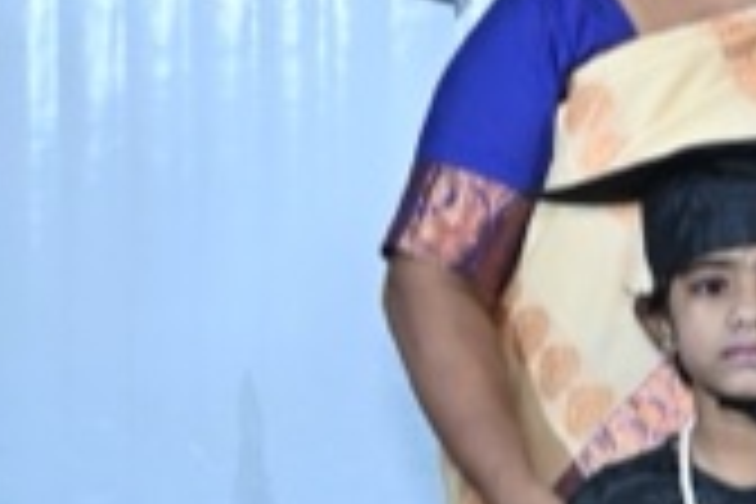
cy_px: 464
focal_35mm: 208
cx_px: 1431
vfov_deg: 6.6
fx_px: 4368
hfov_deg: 9.4
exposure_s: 1/160
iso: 1000
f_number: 6.3
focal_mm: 35
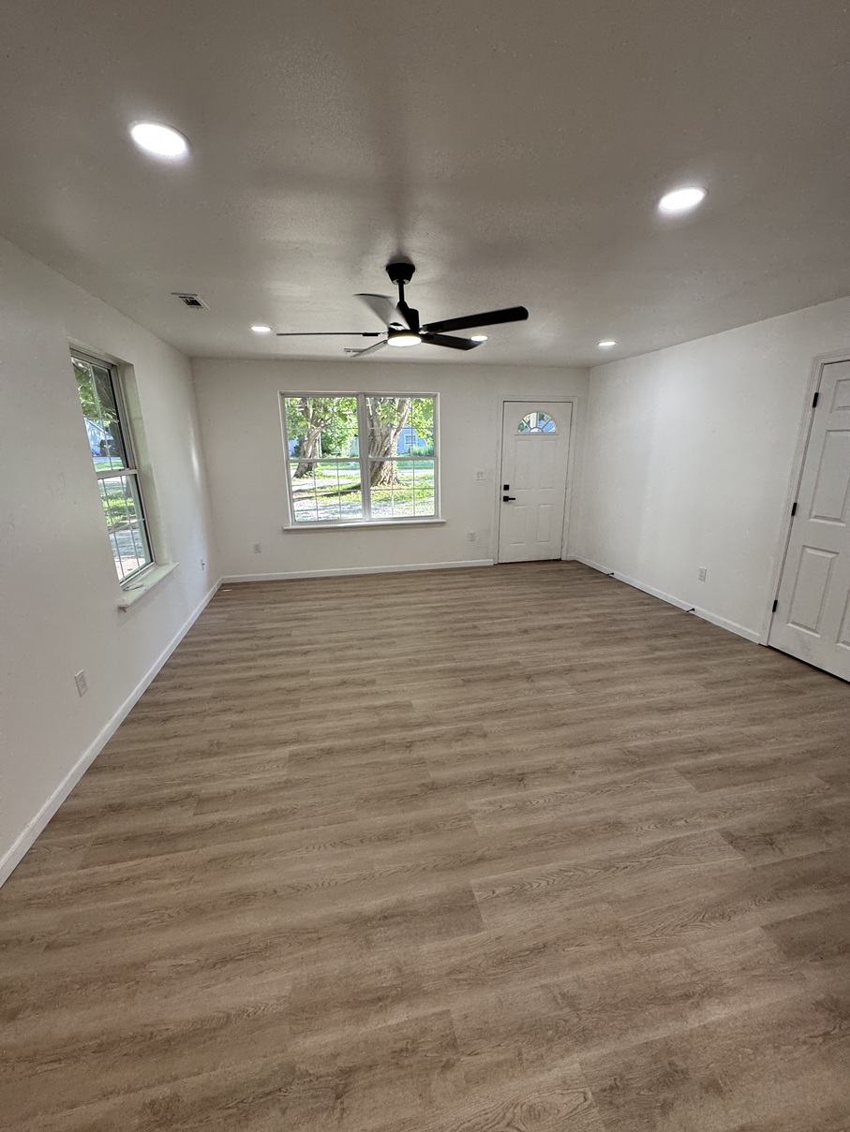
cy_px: 566
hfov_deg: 85.7
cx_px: 425
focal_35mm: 14
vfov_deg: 102.1
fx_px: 458
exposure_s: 1/120
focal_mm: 2.22
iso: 64
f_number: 2.2
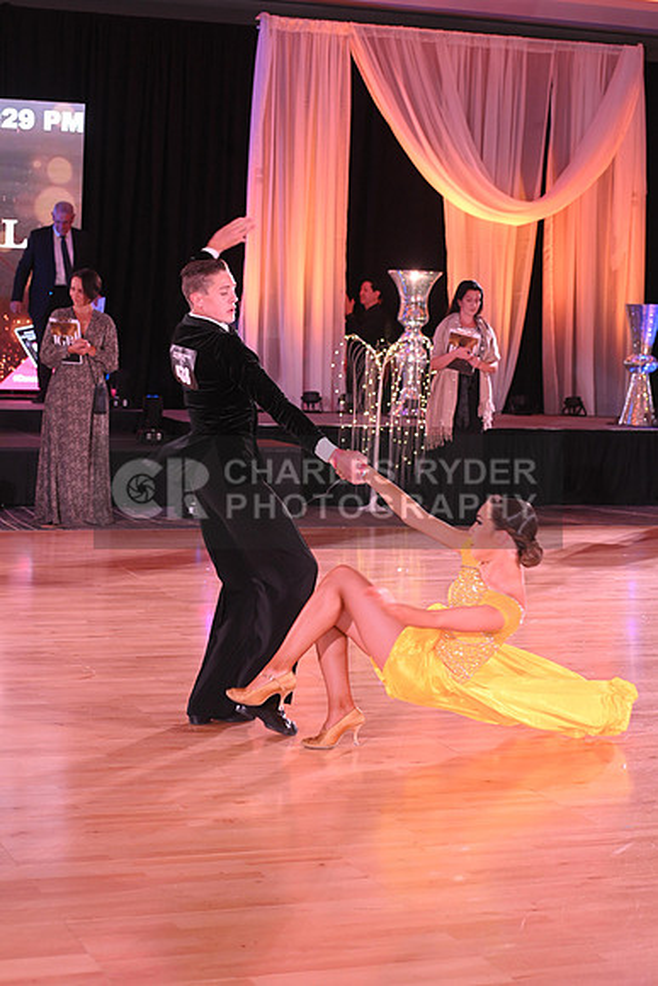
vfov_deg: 28.8
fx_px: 1918
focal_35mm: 70
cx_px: 329
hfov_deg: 19.5
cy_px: 493
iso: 2000
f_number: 5
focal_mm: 70
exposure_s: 1/200
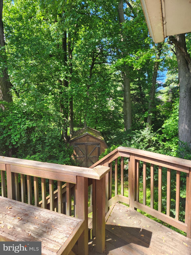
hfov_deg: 58.9
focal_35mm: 23
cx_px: 96
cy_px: 128
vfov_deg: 73.9
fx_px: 169
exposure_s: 1/180
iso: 20
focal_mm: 5.4
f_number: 1.8
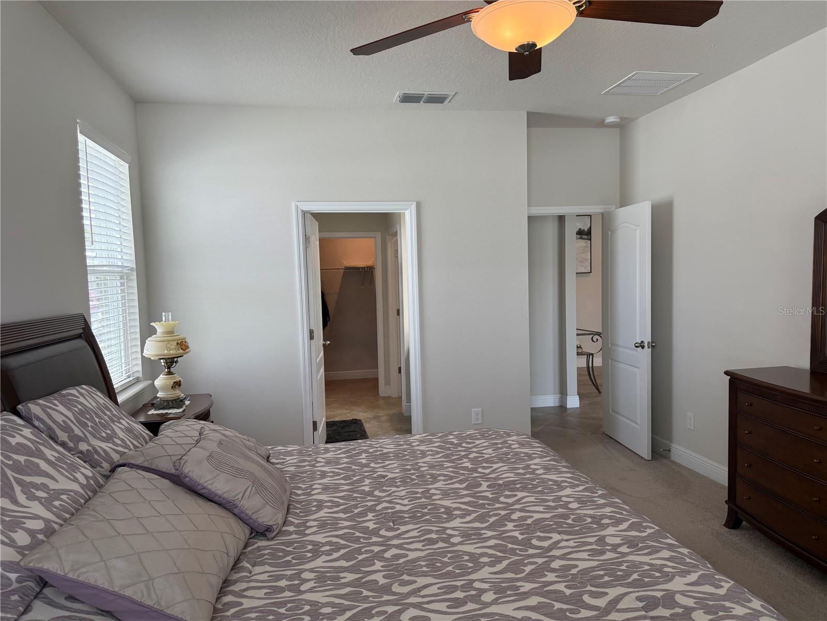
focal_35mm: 24
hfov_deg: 71.6
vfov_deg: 56.8
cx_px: 414
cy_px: 310
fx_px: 573
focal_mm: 6.76
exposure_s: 1/212
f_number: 1.78
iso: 100
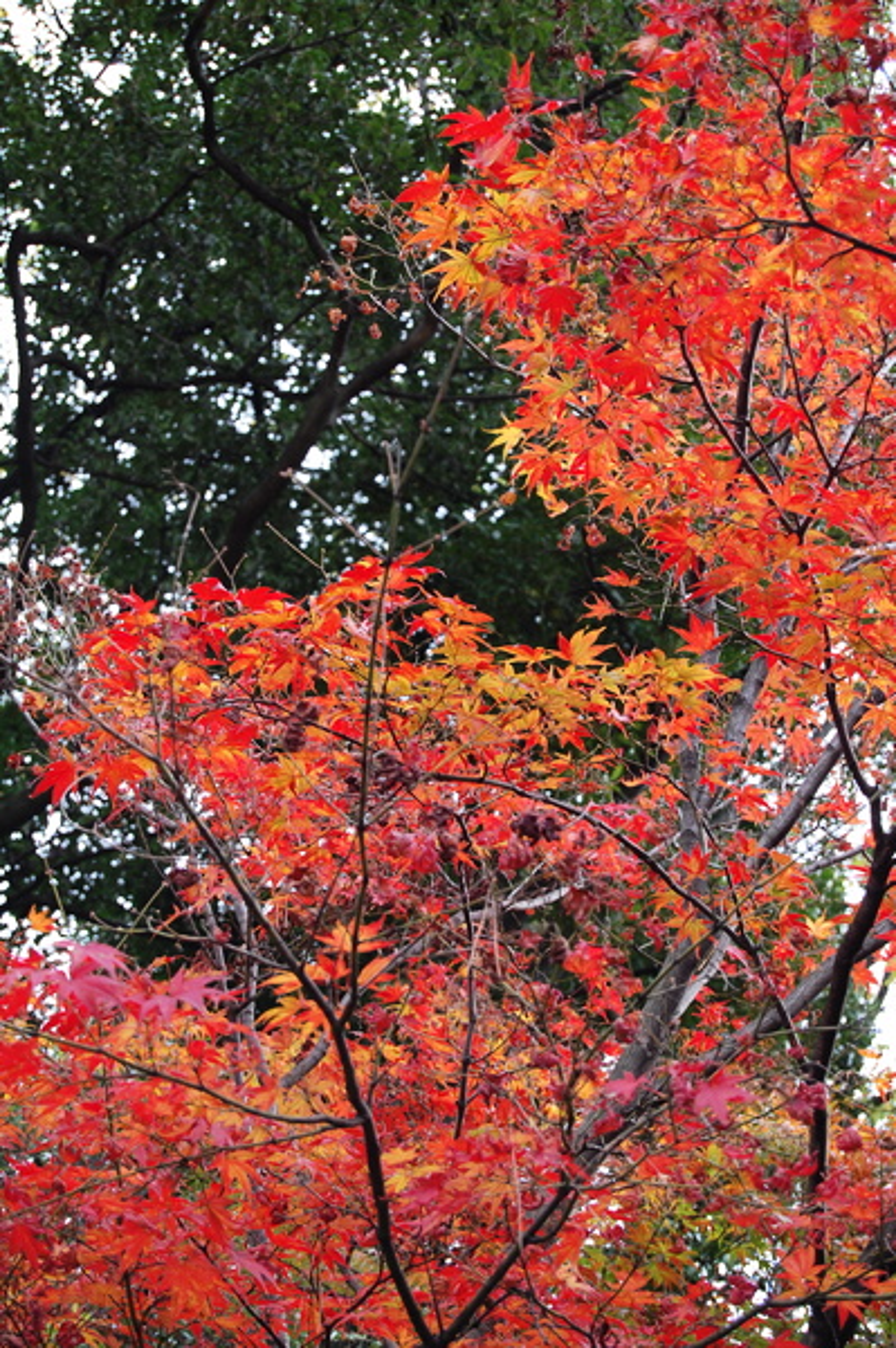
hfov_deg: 16.5
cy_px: 674
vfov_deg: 24.6
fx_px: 3085
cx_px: 448
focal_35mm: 82
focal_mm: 55
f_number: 5.6
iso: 200
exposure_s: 1/50
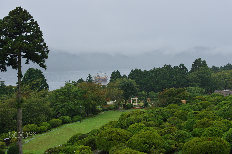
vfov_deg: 27.5
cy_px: 77
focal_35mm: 49
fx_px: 316
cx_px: 116
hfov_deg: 40.4
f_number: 11
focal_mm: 33
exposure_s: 1/125
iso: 200
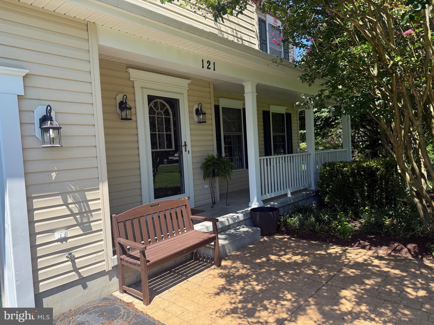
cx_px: 217
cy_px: 162
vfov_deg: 56.8
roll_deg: +2.2
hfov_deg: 71.6
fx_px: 301
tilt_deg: -3.2
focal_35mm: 24
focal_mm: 6.76
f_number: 1.78
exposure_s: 1/1689
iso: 100
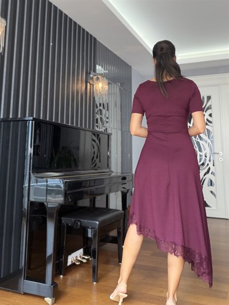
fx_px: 265
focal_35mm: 30
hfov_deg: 46.8
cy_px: 152
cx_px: 114
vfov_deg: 60.0
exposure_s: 1/50
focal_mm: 2.71
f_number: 1.9
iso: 64
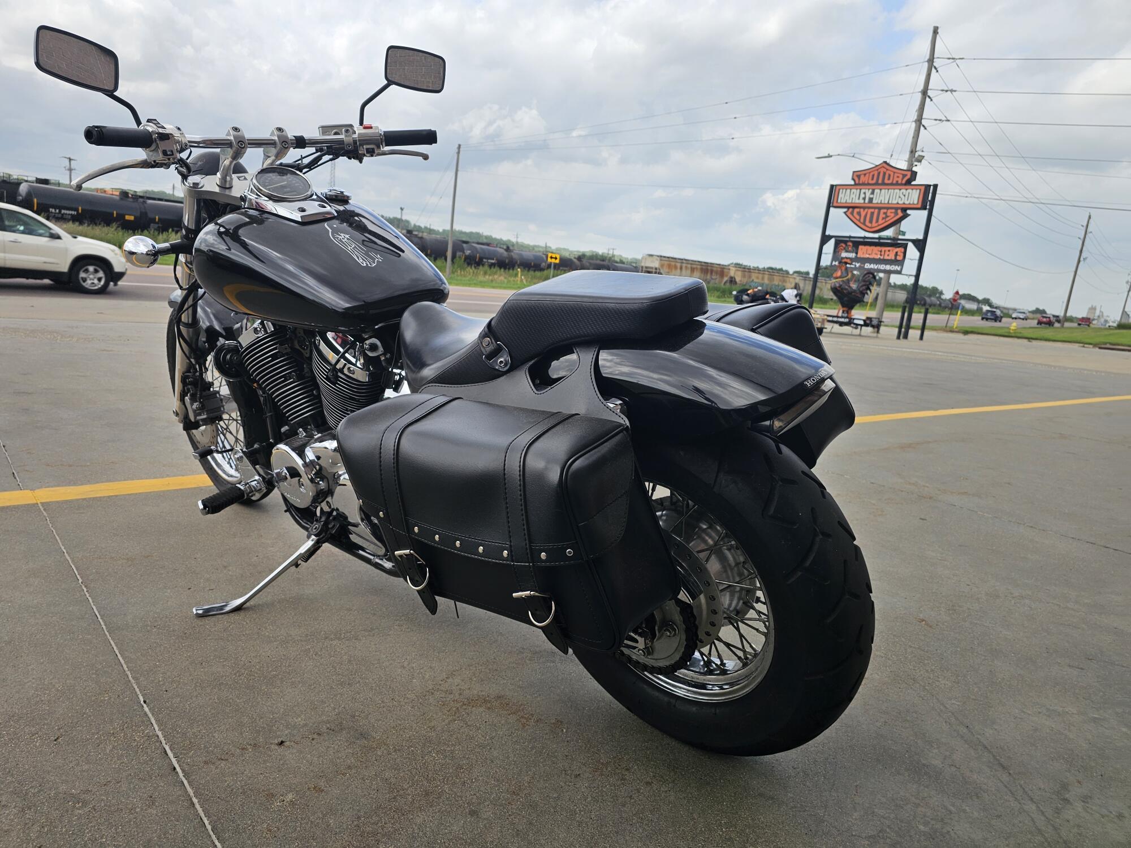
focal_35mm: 23
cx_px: 566
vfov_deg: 58.9
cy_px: 424
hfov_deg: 73.9
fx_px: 751
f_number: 1.7
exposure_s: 1/523
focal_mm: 6.3
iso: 10
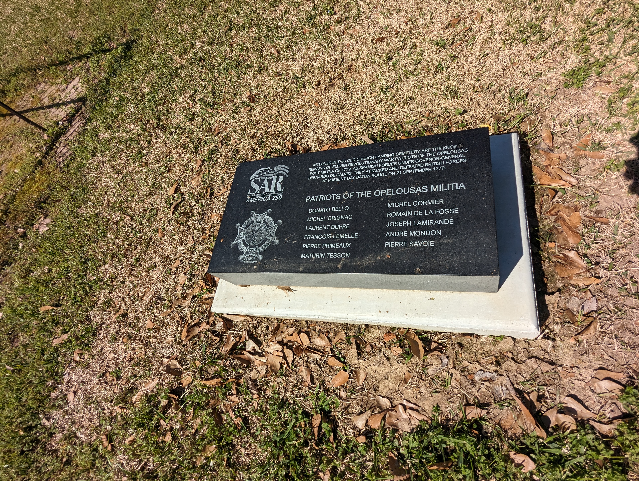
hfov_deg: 90.9
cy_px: 237
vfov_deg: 74.9
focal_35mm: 17
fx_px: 314
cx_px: 334
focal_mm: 2.35
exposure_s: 1/2703
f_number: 2.2
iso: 52
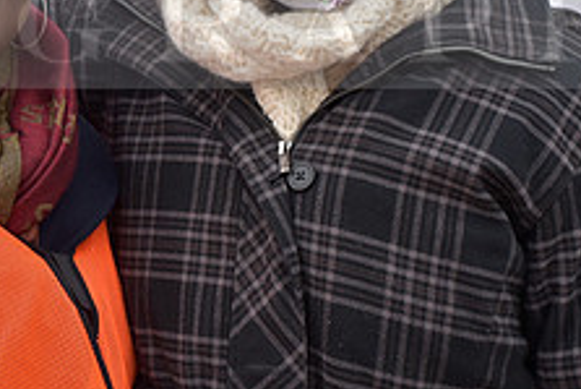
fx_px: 2019
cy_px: -80
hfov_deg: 16.2
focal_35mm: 125
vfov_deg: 10.8
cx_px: 78
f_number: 5.6
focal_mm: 48
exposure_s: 1/125
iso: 400
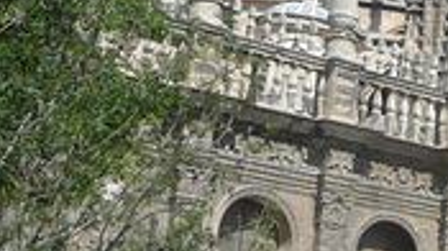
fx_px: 1555
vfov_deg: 9.2
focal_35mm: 131
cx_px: 758
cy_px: 15
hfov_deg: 14.7
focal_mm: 5.2
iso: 80
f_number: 5
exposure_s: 1/500
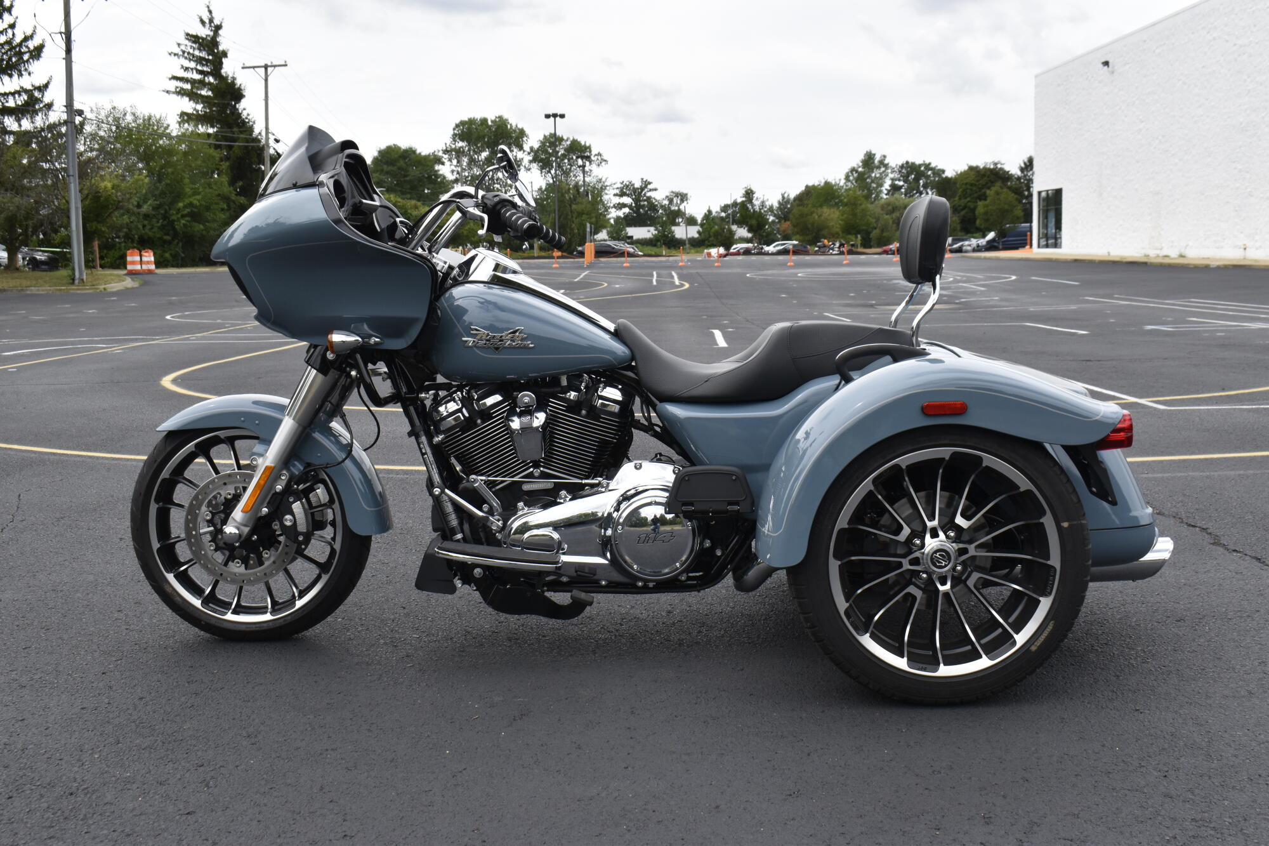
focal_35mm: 38
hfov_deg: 51.3
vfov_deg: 35.5
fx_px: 1322
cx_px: 634
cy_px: 423
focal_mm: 25
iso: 400
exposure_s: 1/400
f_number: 10
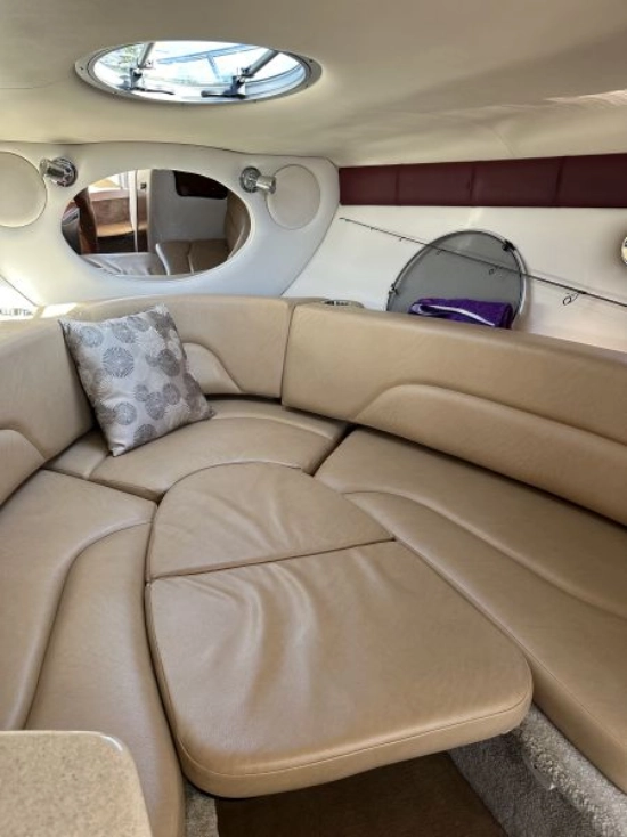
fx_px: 580
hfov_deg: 56.8
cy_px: 418
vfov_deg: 71.6
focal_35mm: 24
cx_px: 314
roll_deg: -2.8
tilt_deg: -19.3
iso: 160
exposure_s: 1/121
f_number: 1.78
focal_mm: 6.86
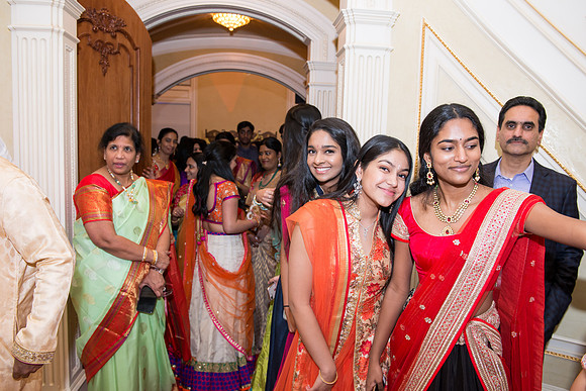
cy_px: 196
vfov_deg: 46.4
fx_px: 456
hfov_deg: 65.5
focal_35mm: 28
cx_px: 293
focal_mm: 28
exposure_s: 1/125
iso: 1250
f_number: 4.5
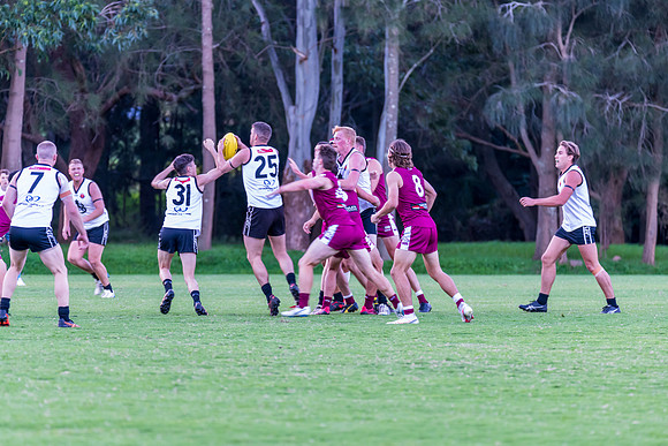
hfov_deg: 6.8
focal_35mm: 304
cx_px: 334
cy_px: 223
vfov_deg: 4.5
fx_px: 5650
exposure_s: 1/160
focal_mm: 300
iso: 1600
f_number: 5.6
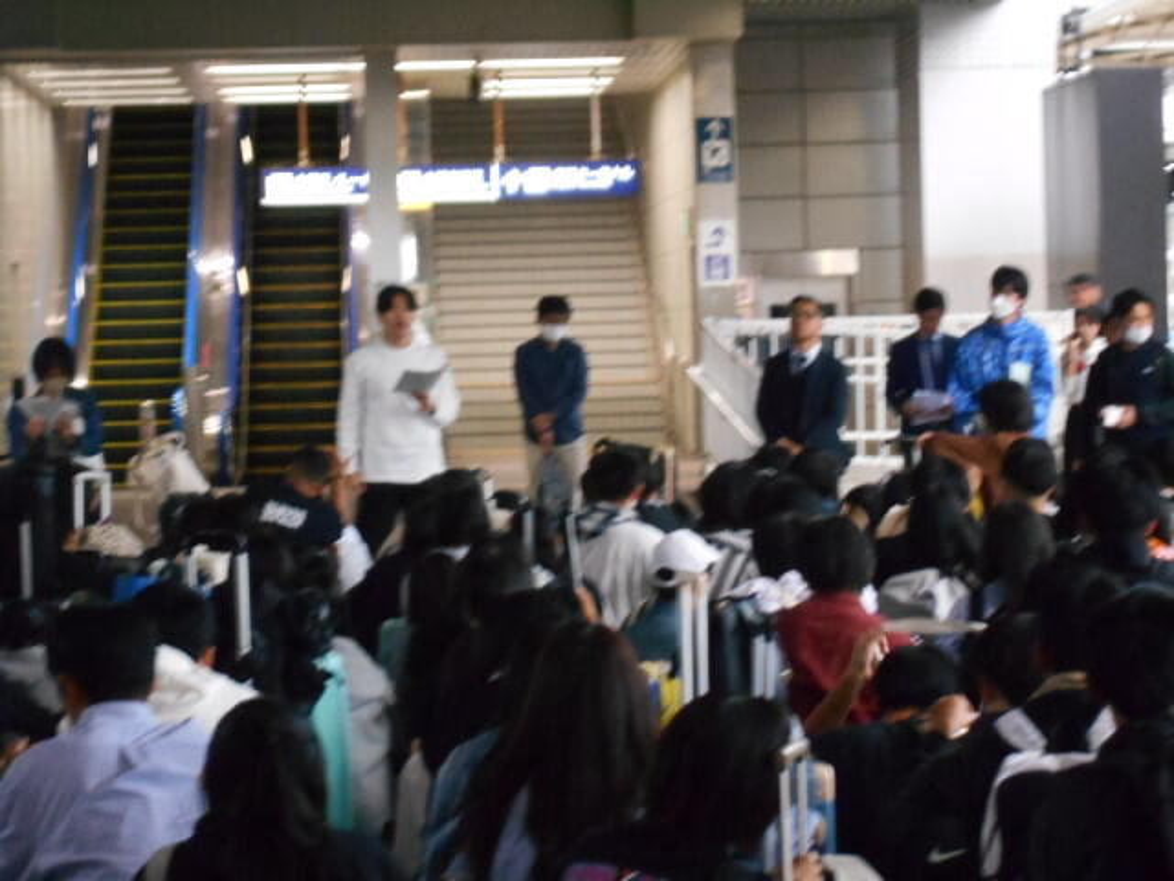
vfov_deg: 11.4
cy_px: 440
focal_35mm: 130
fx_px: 4409
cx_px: 587
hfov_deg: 15.2
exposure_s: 1/25
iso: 800
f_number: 6.5
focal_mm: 23
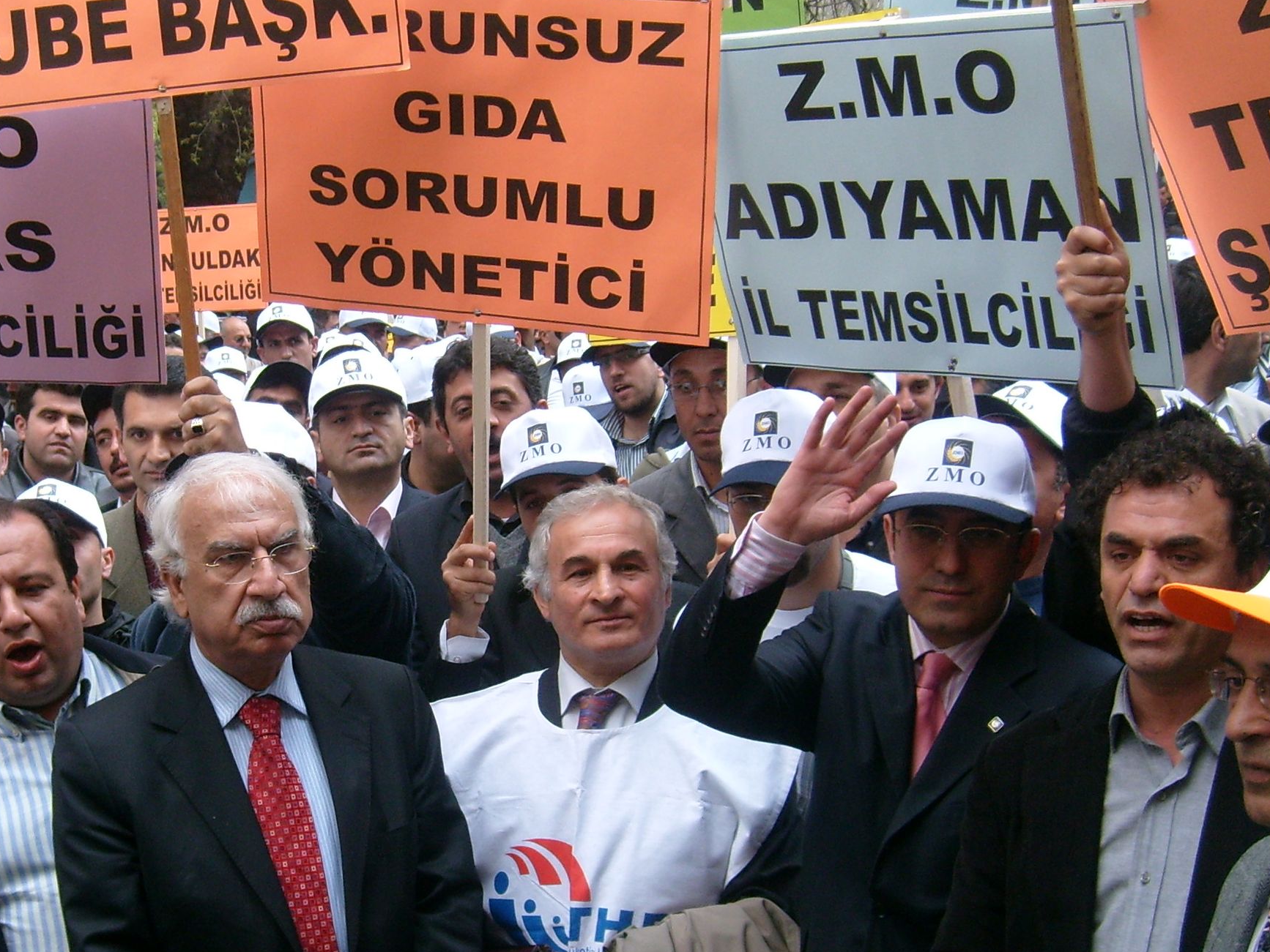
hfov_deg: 31.8
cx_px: 377
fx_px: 2202
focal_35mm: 60
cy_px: 577
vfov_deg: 24.4
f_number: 2.8
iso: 80
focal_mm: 5.8
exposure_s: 1/250
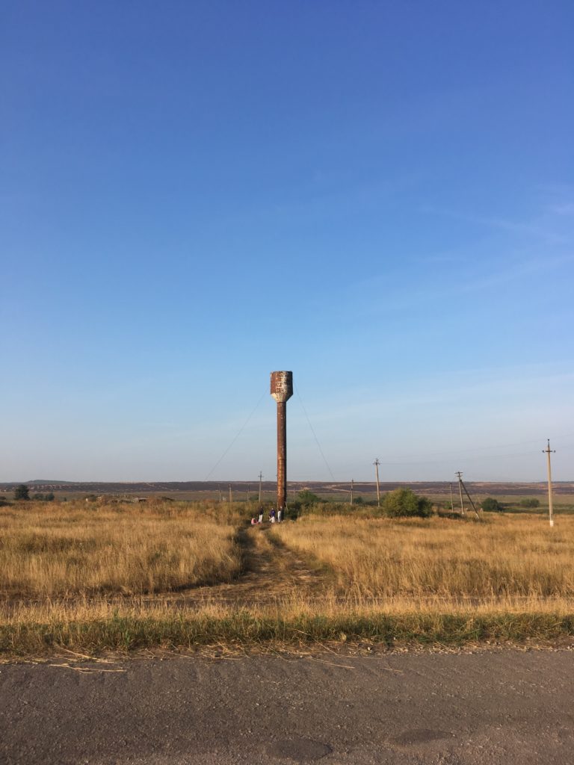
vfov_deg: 61.7
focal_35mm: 29
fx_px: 641
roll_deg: -1.7
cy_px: 382
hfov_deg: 48.2
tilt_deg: +7.9
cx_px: 287
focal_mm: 4.15
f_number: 2.2
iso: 25
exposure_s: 1/986
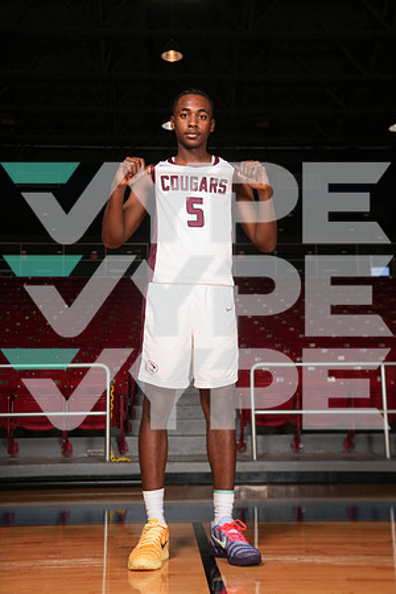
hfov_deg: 30.5
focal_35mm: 44
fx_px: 726
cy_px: 297
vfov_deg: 44.5
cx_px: 198
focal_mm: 44
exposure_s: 1/200
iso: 250
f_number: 6.3
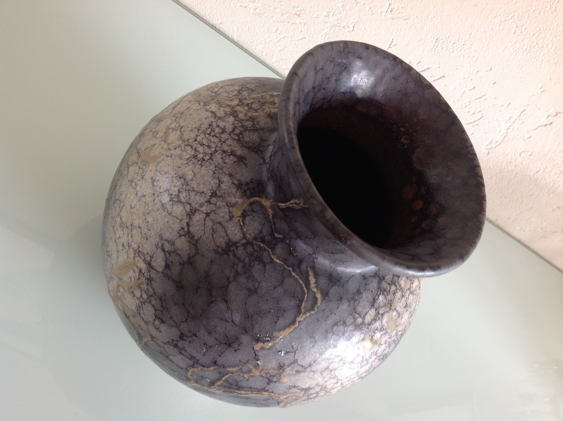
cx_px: 282
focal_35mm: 35
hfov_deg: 52.7
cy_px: 210
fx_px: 568
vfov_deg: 40.6
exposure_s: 1/15
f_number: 2.4
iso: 50
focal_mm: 4.28
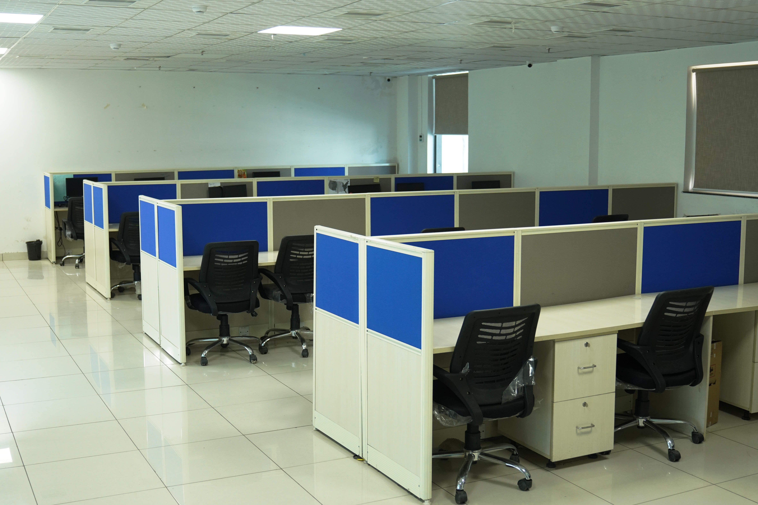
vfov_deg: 31.9
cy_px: 252
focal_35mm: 42
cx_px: 379
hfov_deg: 46.4
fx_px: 884
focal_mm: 28
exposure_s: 1/160
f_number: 2.8
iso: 800
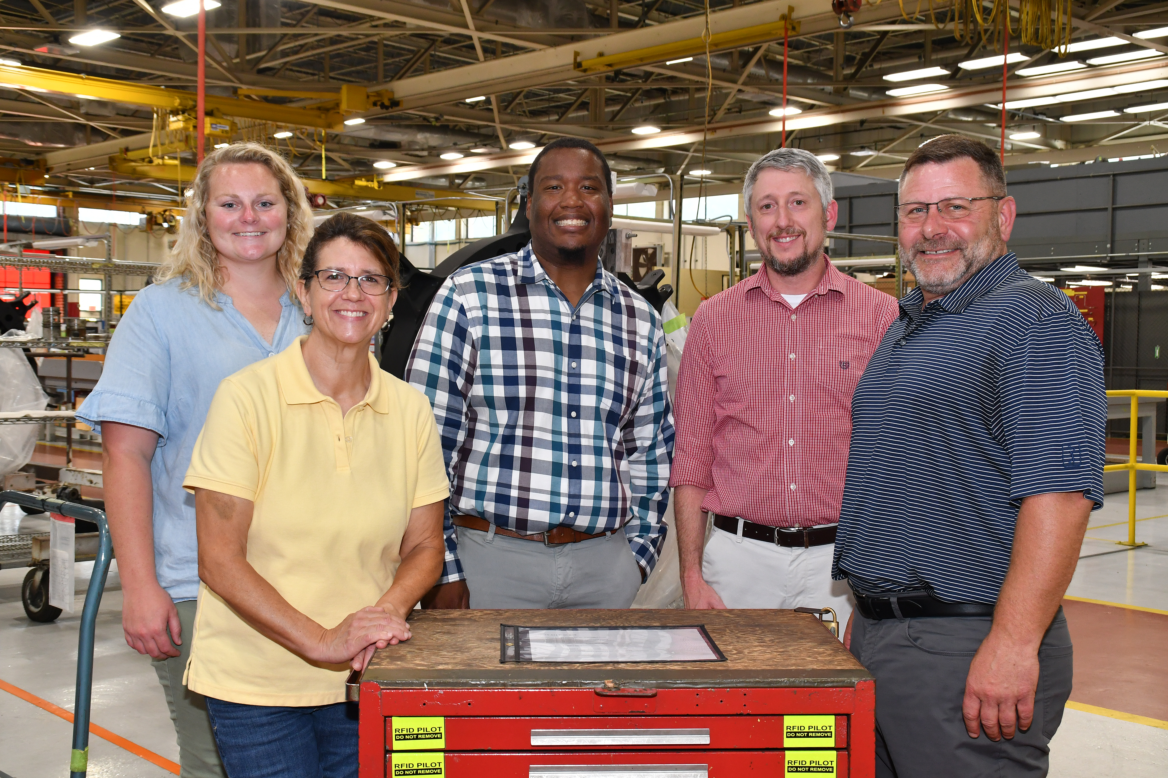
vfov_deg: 31.9
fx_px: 1363
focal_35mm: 42
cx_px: 584
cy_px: 389
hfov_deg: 46.4
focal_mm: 28
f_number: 9
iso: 800
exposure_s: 1/60
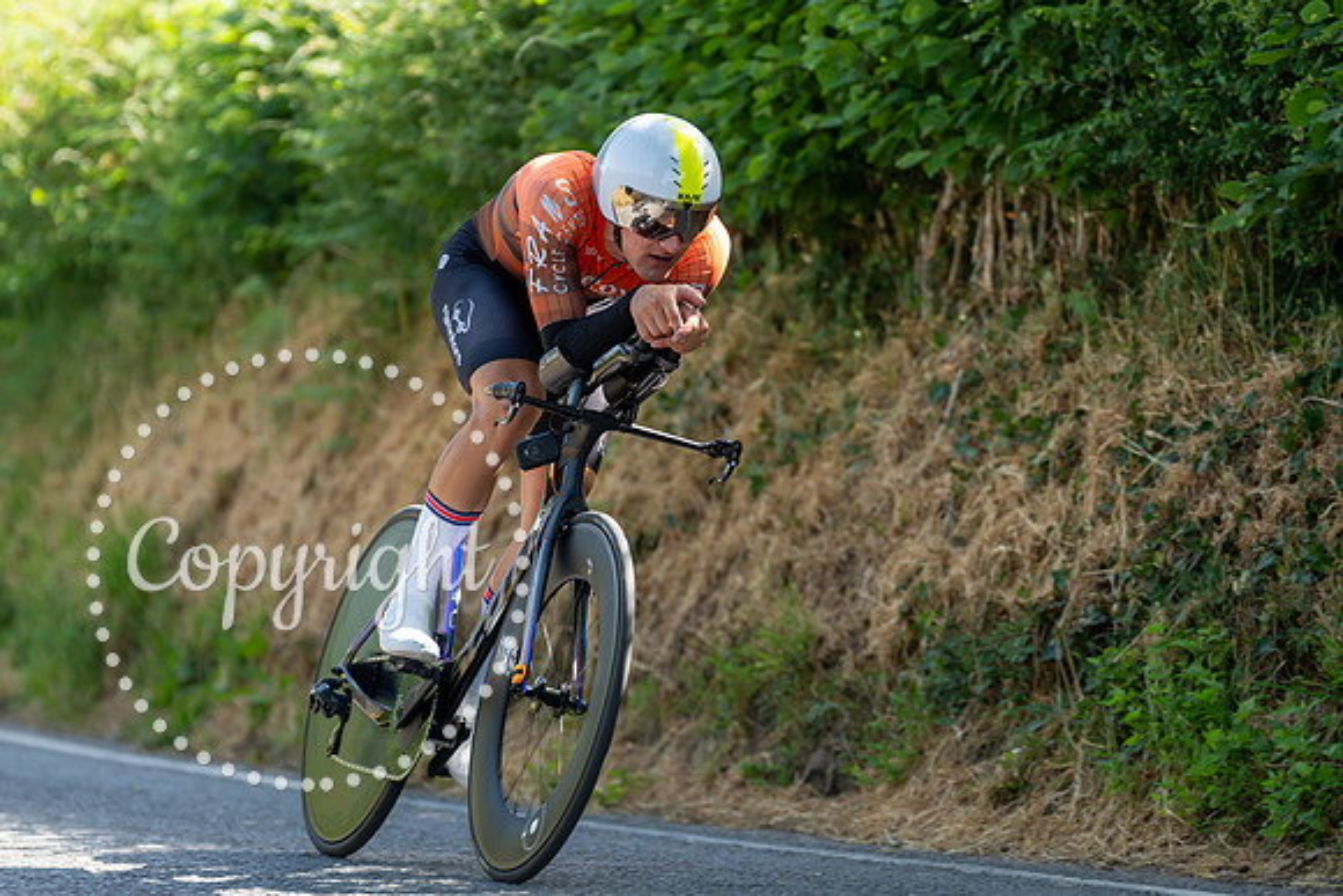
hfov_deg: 10.3
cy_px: 448
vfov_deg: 6.9
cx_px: 672
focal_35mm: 200
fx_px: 7463
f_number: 3.5
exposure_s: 1/1000
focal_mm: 200
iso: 640
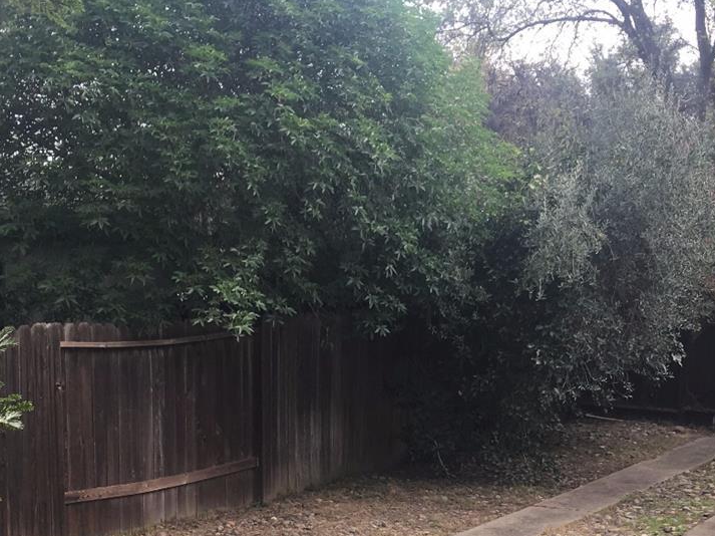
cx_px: 334
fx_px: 1259
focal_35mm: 61
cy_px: 497
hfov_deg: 31.7
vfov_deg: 23.3
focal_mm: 4.15
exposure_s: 1/283
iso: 25
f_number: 2.2
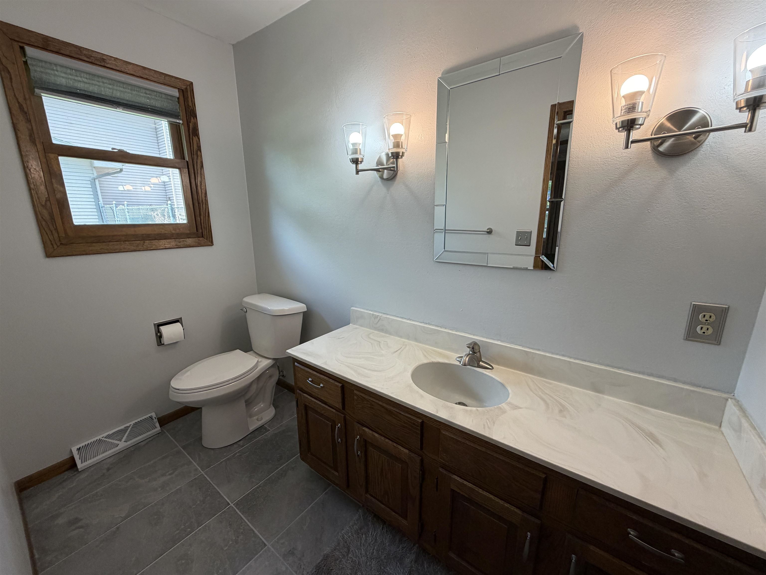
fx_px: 310
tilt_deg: -13.2
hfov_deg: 102.1
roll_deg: +0.3
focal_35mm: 14
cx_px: 383
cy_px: 288
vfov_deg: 85.7
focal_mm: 2.22
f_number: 2.2
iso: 200
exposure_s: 1/120
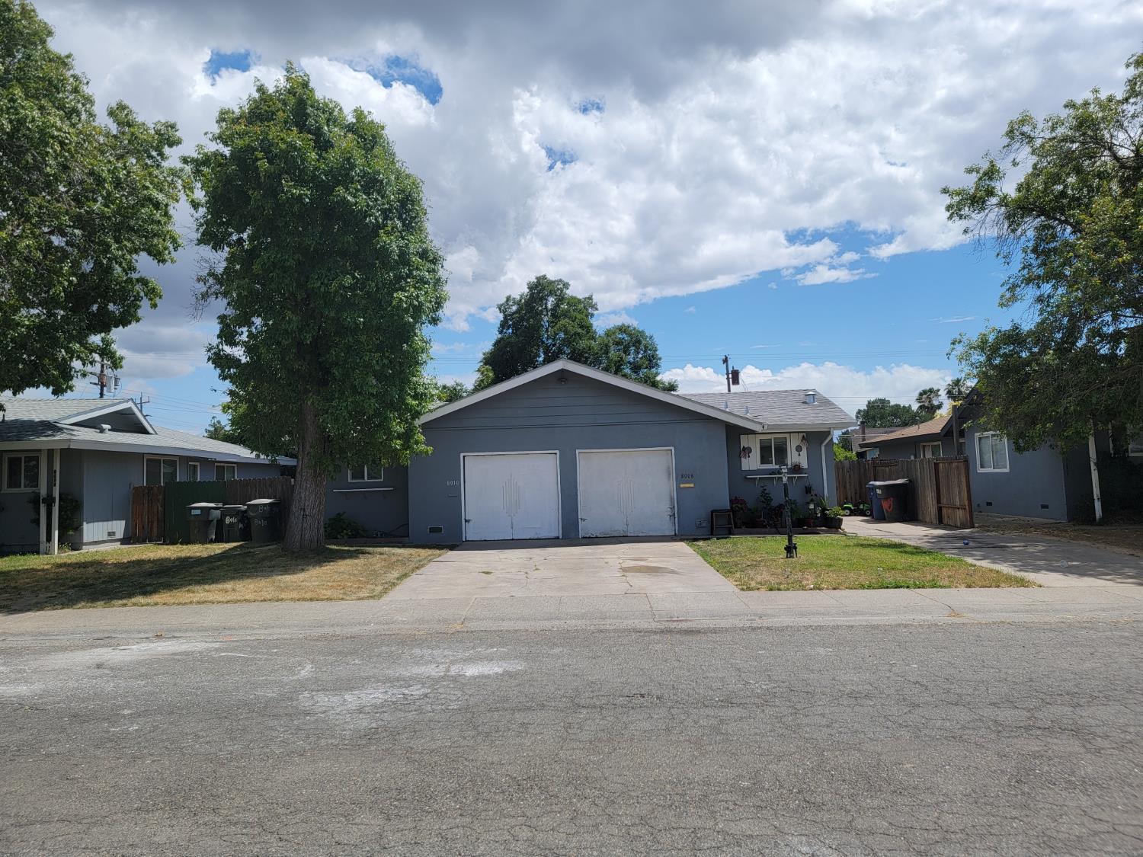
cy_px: 428
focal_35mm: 24
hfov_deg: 71.6
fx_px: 792
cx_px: 572
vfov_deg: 56.8
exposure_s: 1/1493
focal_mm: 6.7
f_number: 1.8
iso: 16
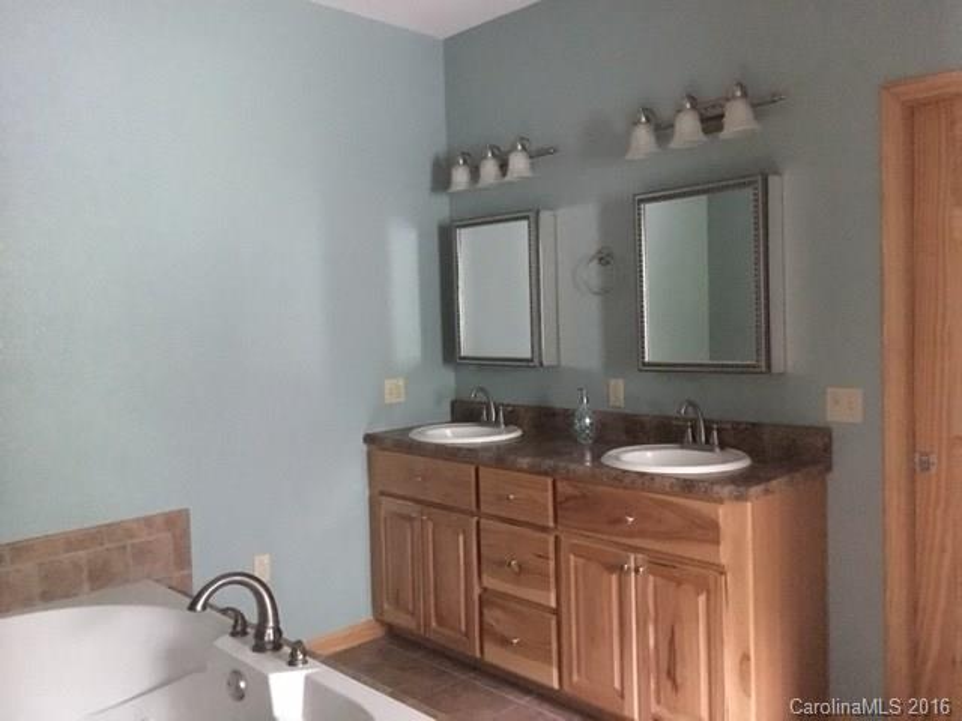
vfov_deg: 48.2
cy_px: 360
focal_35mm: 29
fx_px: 806
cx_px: 481
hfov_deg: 61.7
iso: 2000
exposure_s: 1/15
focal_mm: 4.15
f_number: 2.2
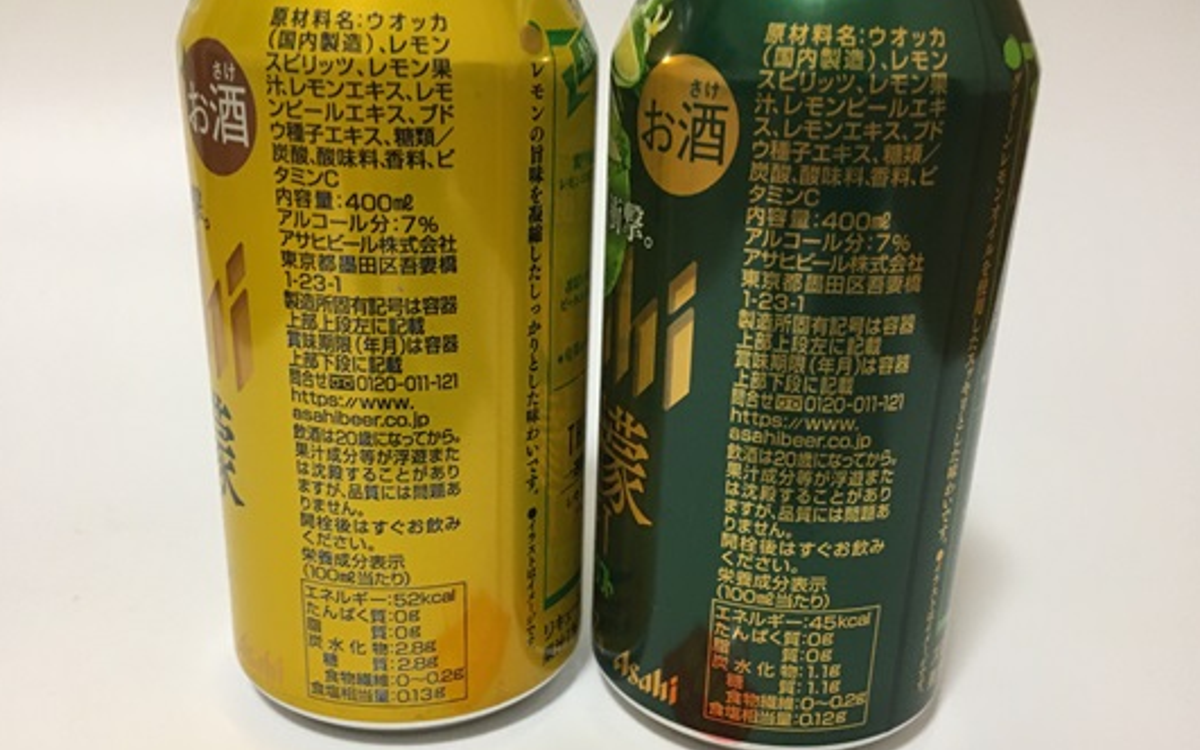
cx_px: 595
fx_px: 1145
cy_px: 438
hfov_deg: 55.3
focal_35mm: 35
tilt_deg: -23.1
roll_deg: -1.6
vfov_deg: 36.2
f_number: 2.2
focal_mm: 4.15
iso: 160
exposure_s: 1/30
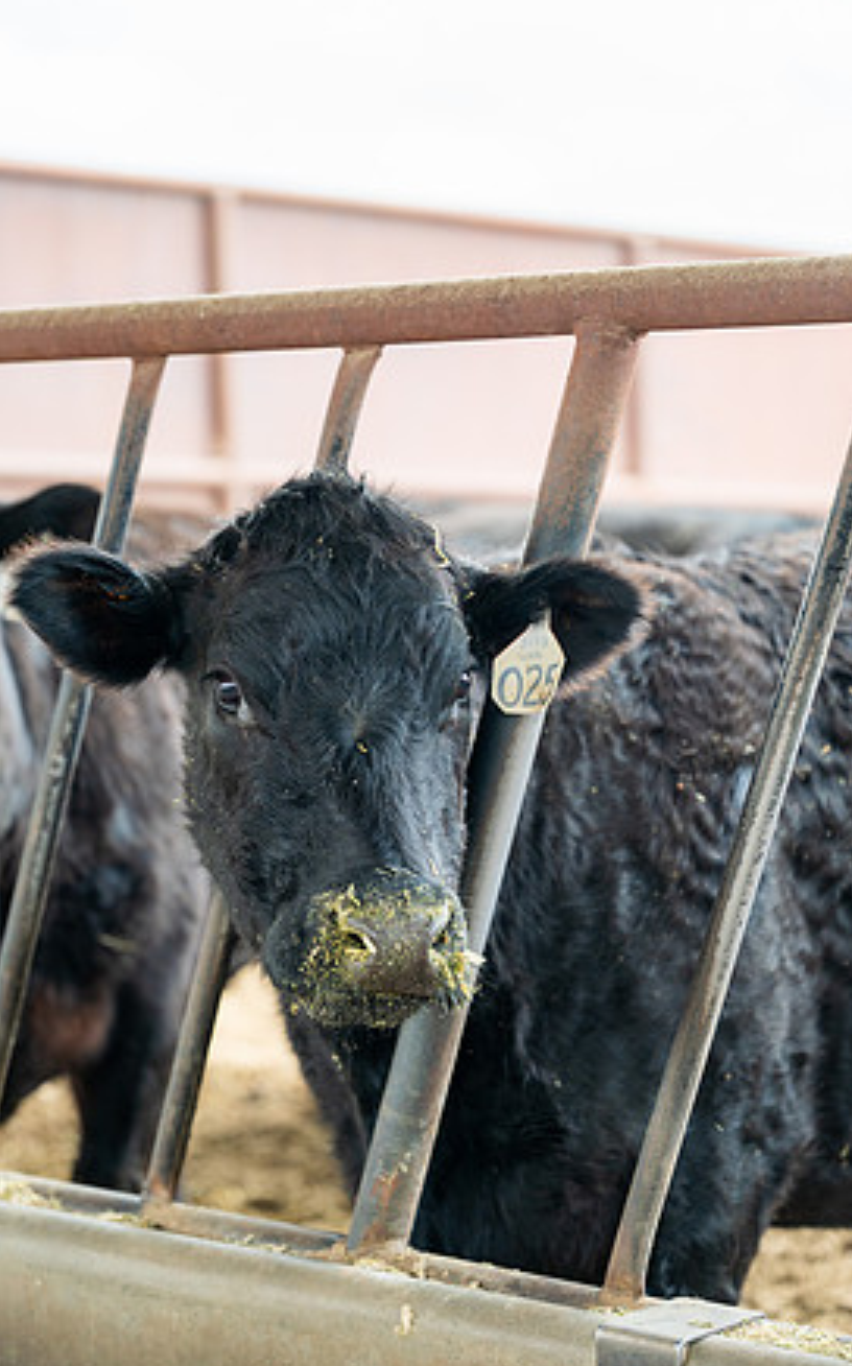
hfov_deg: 13.1
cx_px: 392
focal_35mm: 100
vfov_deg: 20.8
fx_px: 3720
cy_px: 686
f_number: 2.8
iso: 125
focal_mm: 95
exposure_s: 1/320
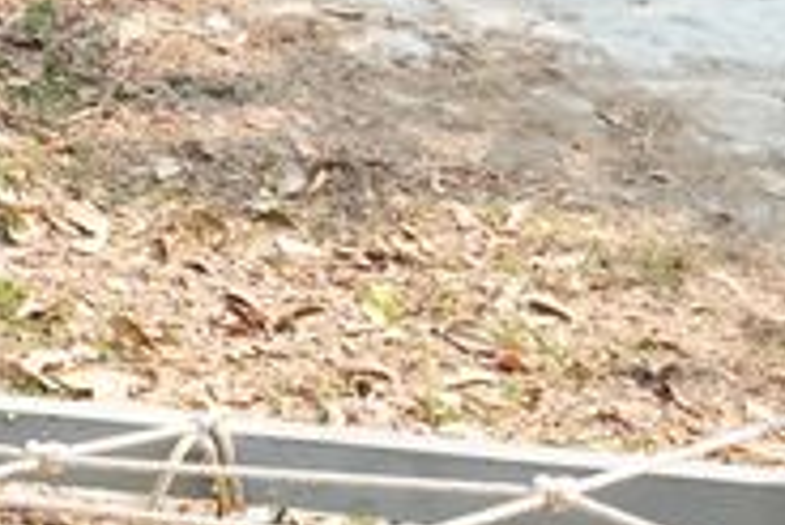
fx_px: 3557
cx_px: -1169
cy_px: 809
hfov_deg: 10.6
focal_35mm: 163
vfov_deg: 8.2
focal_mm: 20
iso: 100
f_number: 5
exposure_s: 1/200
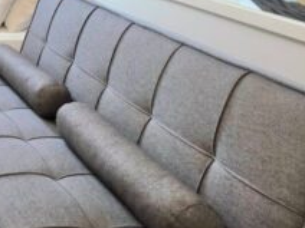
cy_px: -105
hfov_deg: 26.3
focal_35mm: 47
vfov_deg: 24.6
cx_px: -176
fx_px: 414
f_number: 1.9
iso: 125
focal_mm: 2.2
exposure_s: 1/120
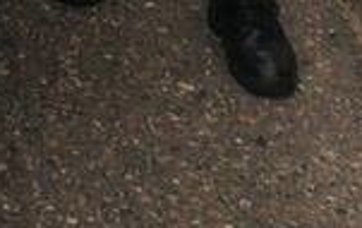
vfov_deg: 6.9
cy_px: -534
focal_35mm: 164
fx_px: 1621
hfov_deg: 11.2
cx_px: -429
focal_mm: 3.81
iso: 50
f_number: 2.2
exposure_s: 1/274
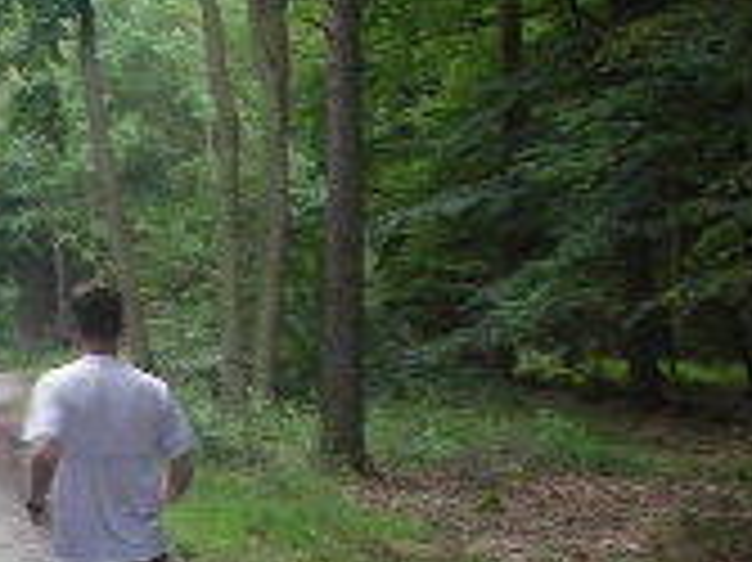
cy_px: 486
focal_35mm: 91
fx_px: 1975
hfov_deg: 20.6
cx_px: -59
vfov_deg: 16.0
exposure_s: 1/30
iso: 50
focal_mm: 6.3
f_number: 3.3
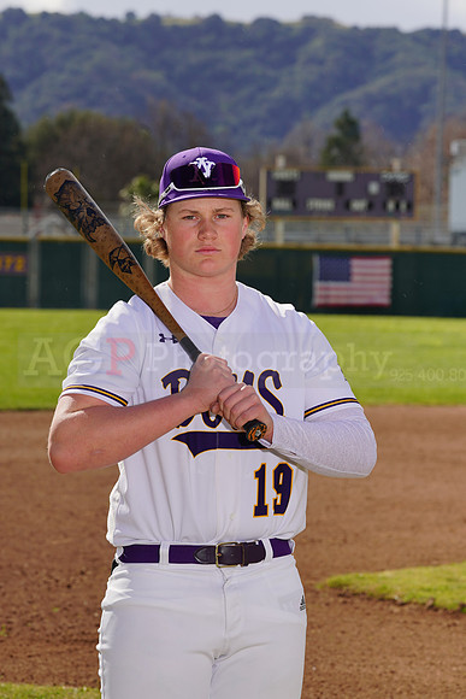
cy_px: 350
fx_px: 3687
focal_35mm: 190
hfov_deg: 7.2
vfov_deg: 10.8
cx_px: 233
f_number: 11
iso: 100
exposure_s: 1/250
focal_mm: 190
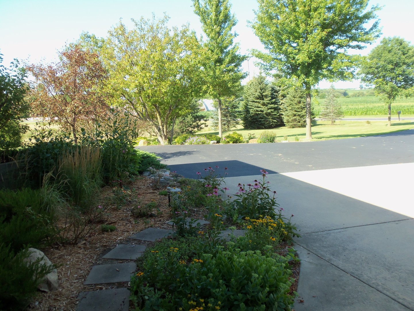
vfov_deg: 37.7
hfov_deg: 49.0
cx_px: 207
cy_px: 156
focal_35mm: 38
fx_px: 454
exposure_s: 1/160
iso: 80
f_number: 3.7
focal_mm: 6.7
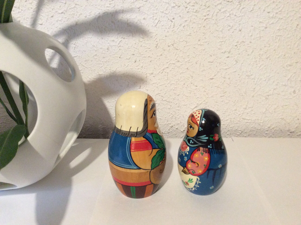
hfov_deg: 56.9
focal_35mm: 32
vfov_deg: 44.1
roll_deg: +2.3
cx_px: 150
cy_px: 112
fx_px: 278
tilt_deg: -20.0
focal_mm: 3.3
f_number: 2.4
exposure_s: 1/20
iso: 250
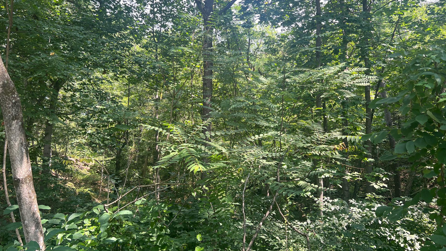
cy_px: 112
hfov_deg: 64.3
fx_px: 355
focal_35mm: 30
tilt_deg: +5.5
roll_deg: +0.4
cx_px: 226
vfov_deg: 38.9
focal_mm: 5.7
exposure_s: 1/282
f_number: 1.5
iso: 40
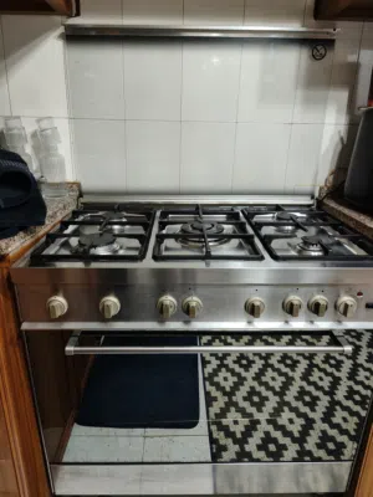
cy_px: 248
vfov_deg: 73.9
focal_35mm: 23
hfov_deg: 58.9
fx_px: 330
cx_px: 186
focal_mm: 6.06
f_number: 1.6
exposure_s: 1/50
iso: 500
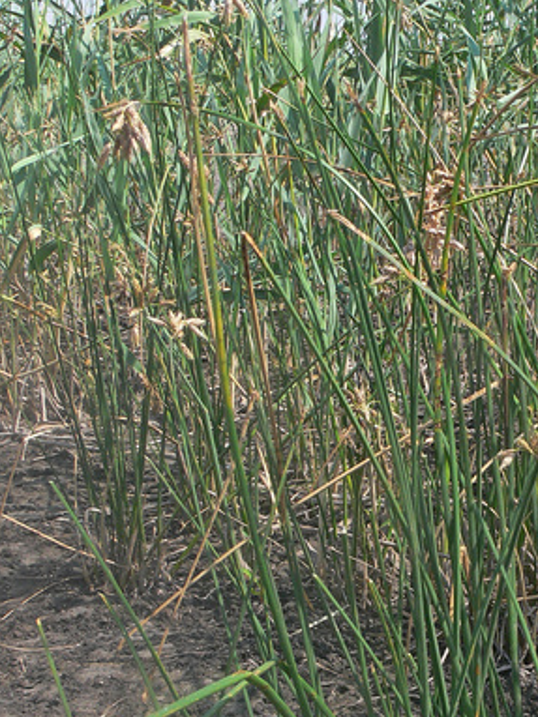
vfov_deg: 28.5
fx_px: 1389
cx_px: 504
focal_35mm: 67
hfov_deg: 21.3
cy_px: 549
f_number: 7.1
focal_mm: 7.4
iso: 100
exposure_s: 1/200
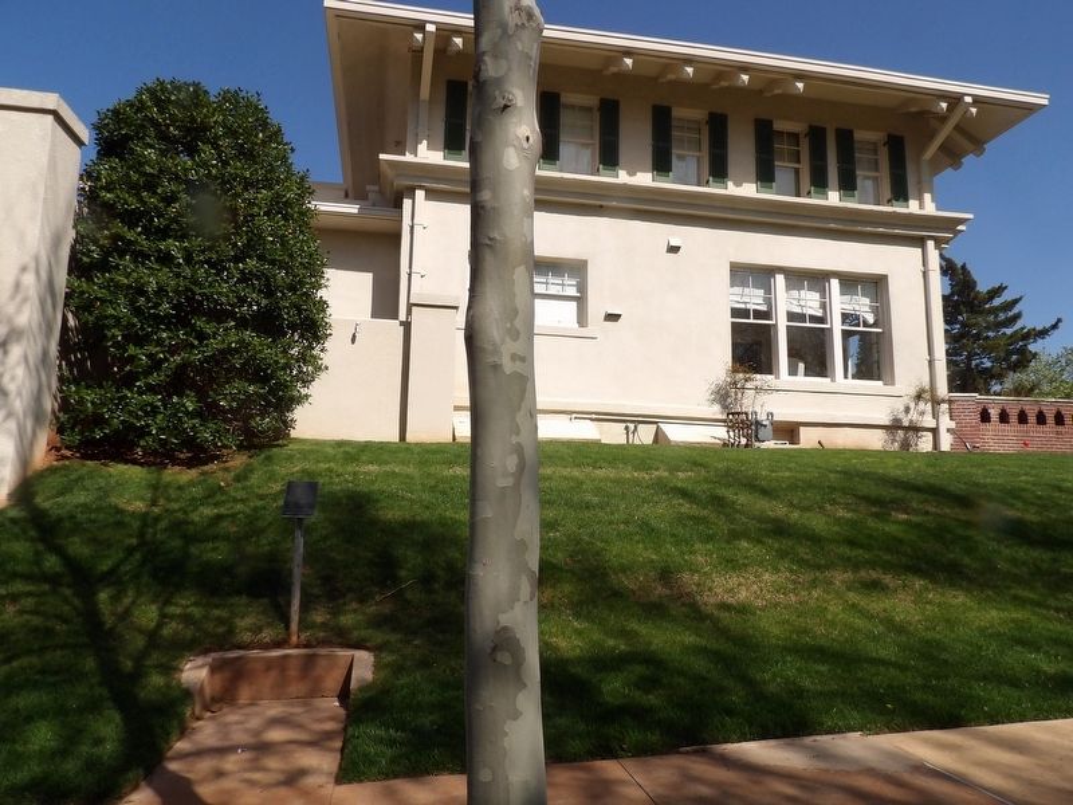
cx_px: 536
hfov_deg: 71.6
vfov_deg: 56.8
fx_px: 744
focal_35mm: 24
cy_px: 402
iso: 100
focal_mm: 4.3
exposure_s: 1/670
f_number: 4.6
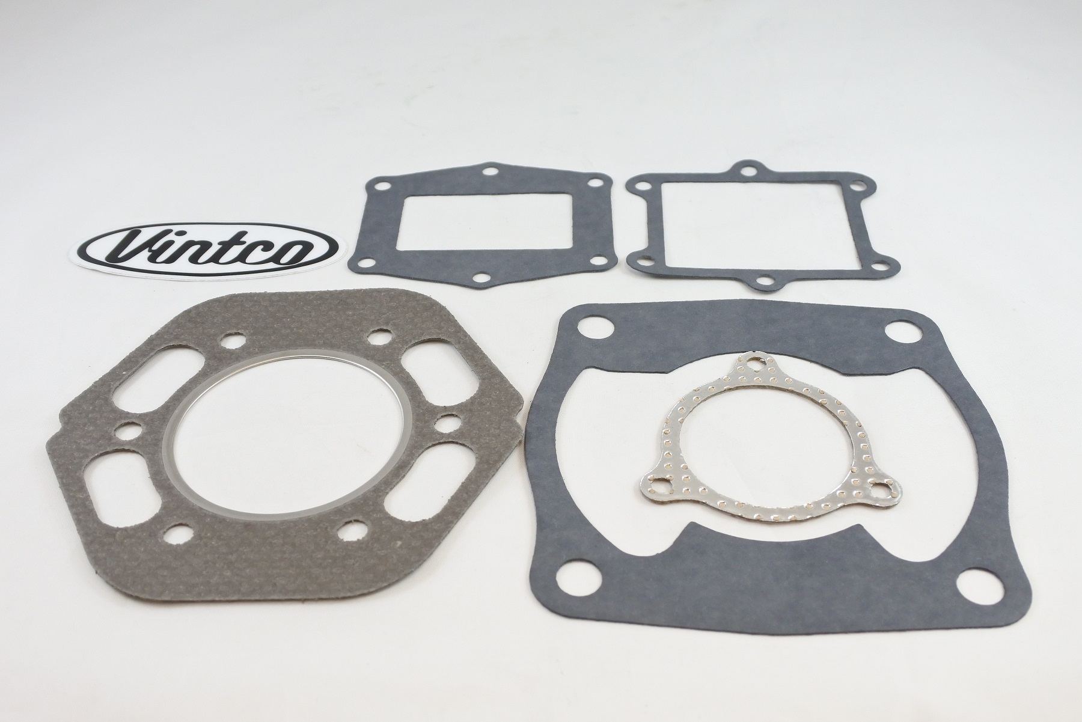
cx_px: 541
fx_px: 962
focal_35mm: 32
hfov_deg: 58.7
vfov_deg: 41.1
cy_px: 361
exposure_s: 1/125
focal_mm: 12.1
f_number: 3.8
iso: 450
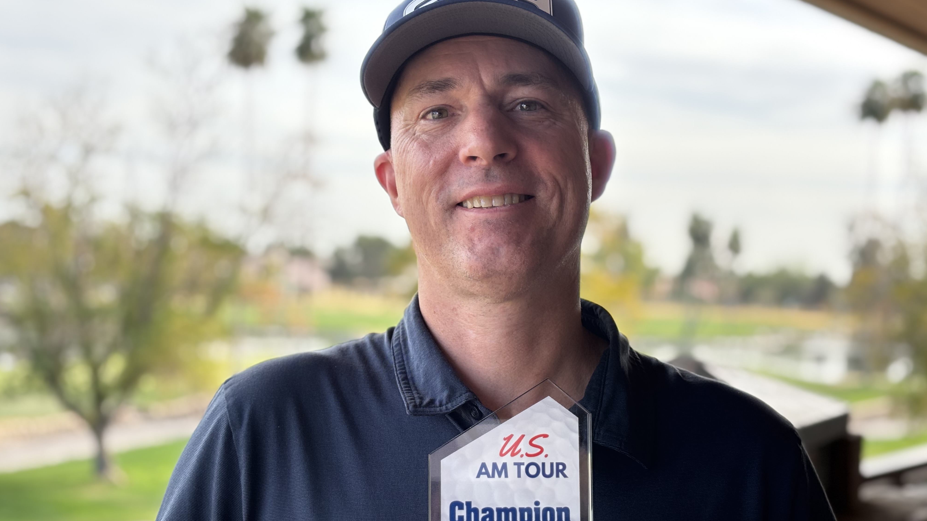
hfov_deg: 36.6
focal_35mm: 57
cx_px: 465
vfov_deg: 21.1
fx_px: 1401
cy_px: 264
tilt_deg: -0.6
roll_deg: -3.0
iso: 32
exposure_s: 1/618
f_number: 1.6
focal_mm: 5.96
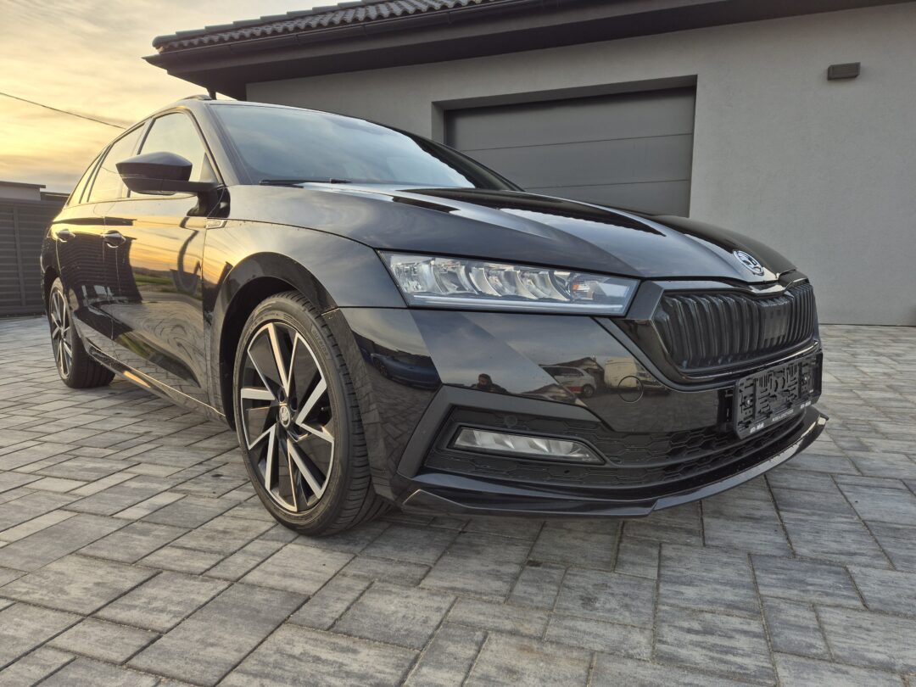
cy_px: 344
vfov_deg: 58.9
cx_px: 458
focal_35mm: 23
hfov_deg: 73.9
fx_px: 609
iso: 32
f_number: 1.8
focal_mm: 5.4
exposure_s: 1/180
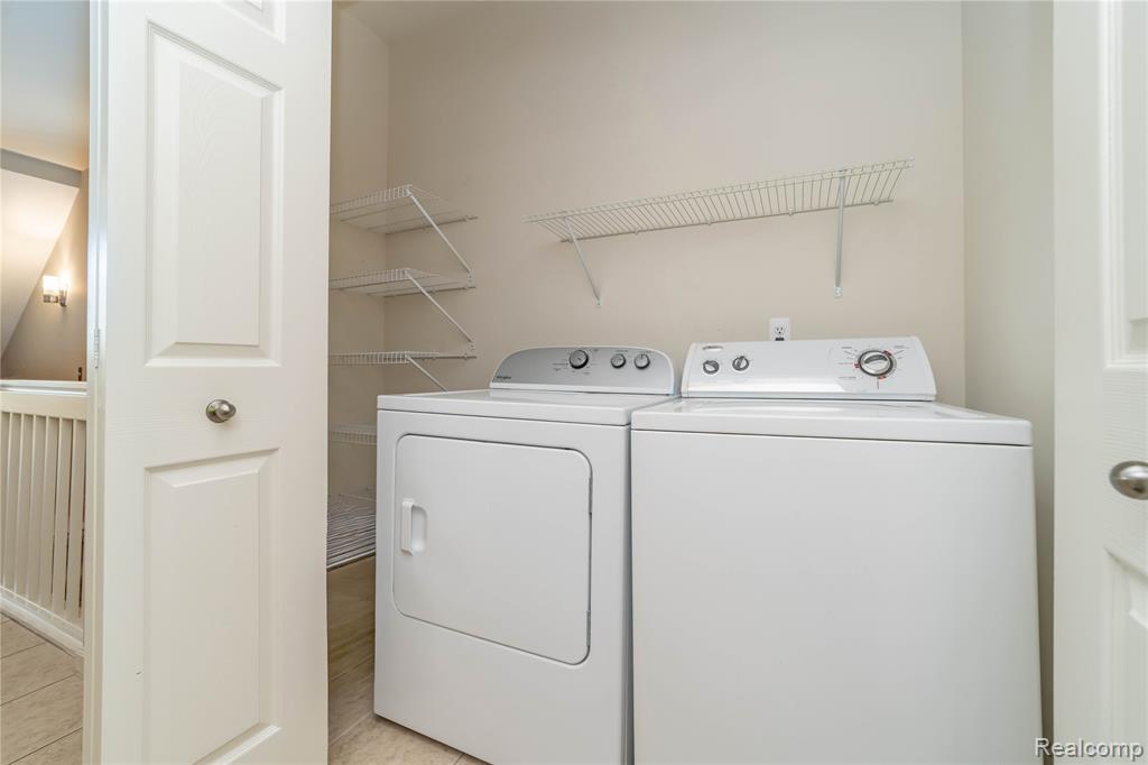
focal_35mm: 14
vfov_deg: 81.2
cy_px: 382
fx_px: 446
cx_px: 574
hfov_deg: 104.3
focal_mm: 14
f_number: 8
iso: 640
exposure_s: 1/60
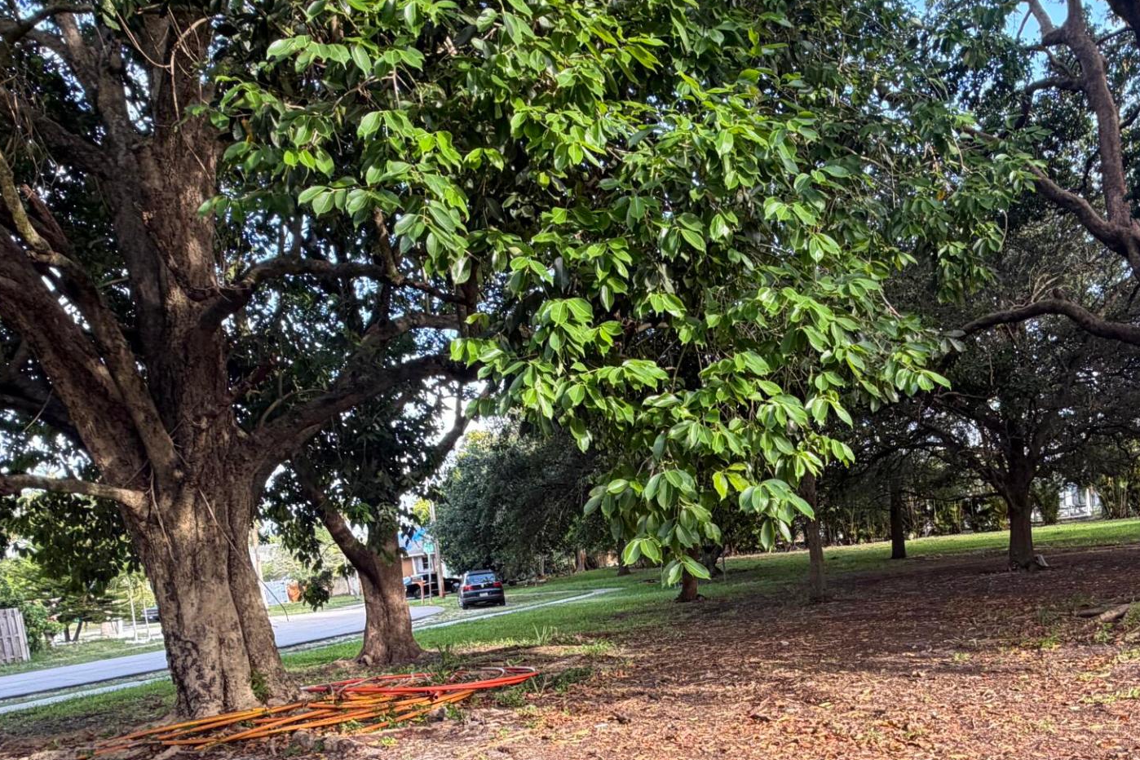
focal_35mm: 30
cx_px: 738
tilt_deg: -3.9
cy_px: 622
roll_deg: +6.1
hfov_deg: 60.8
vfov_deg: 41.5
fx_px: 950
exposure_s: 1/121
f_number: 2.2
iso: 100
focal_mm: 2.22
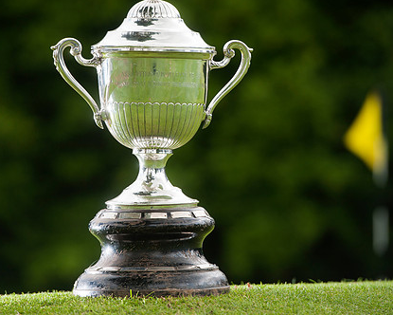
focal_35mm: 249
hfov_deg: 7.8
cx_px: 163
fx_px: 2896
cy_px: 135
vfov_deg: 6.2
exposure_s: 1/1000
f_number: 4
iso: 200
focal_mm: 190
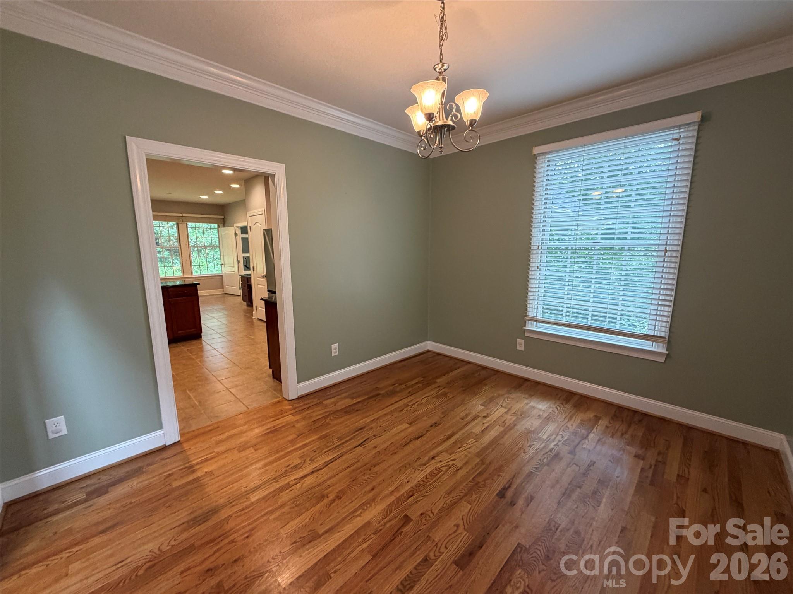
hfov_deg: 102.1
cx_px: 396
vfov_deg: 85.7
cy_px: 297
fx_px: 321
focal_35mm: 14
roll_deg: +1.2
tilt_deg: -7.0
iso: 250
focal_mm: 2.22
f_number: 2.2
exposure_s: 1/60
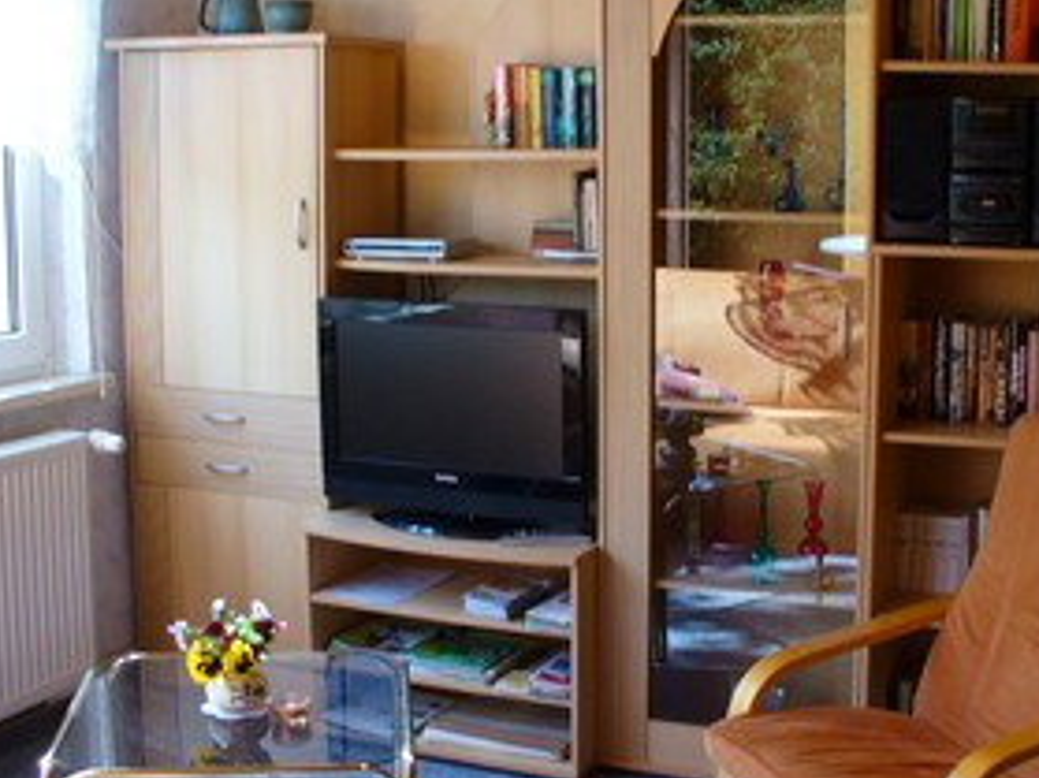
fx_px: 1590
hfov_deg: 36.1
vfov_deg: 27.5
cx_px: 603
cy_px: 406
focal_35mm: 53
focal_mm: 6.1
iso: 100
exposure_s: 1/60
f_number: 2.8
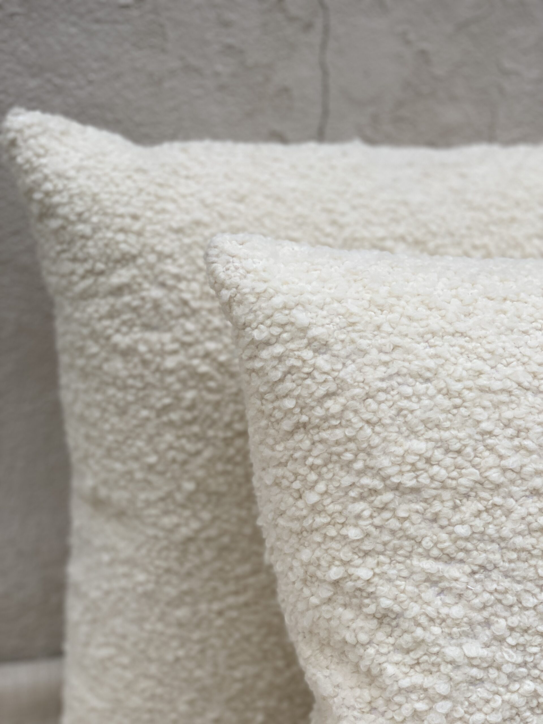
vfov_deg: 36.8
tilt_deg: -21.7
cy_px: 362
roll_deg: -3.6
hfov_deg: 28.0
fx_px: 1088
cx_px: 272
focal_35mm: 52
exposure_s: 1/122
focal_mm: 6
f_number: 2
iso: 50
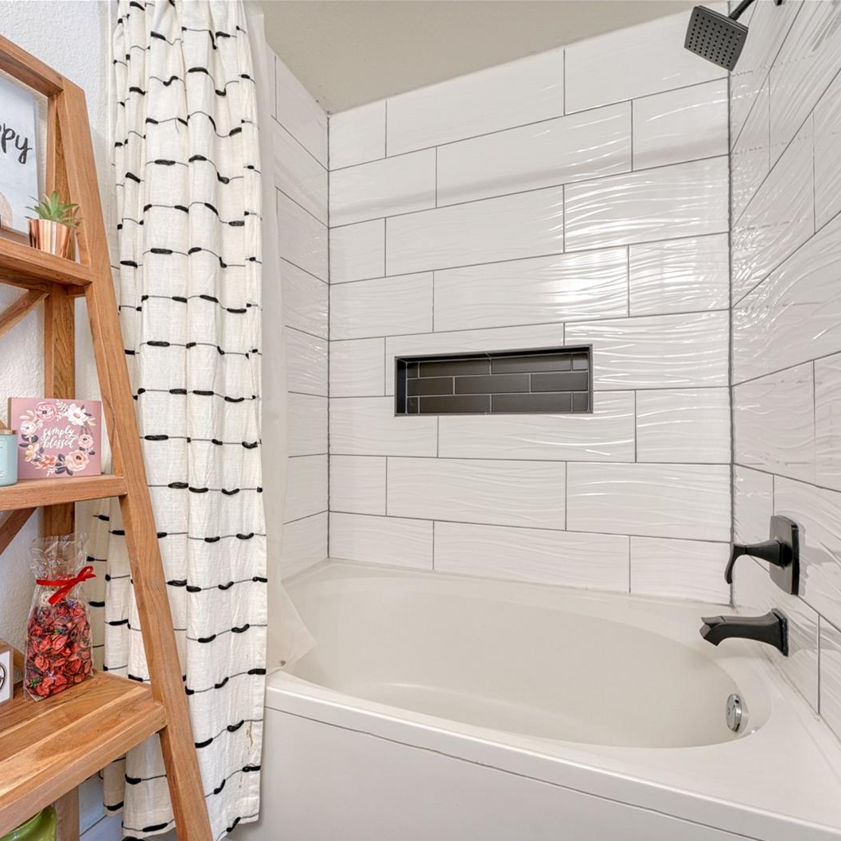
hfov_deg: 80.4
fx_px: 495
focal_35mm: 18
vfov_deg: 80.7
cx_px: 371
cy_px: 423
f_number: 8
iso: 400
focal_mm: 14
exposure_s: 1/25
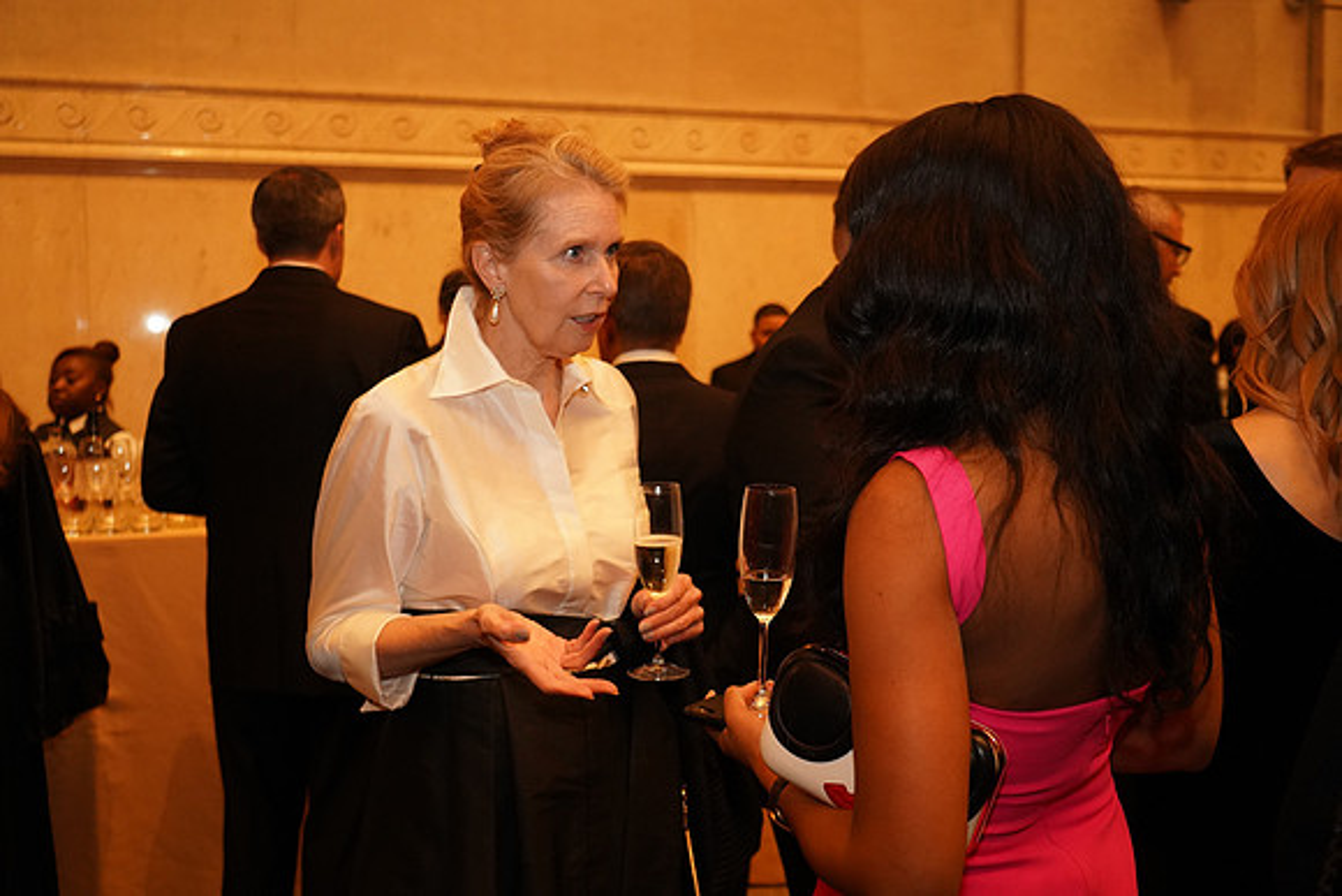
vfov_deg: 36.0
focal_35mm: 37
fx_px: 1380
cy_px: 448
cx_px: 671
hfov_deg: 51.9
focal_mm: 37
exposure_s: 1/125
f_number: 4
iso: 6400
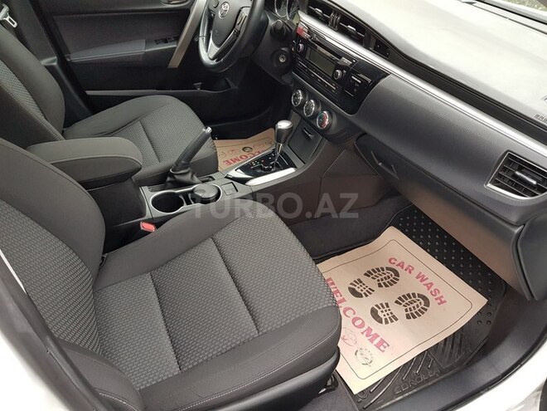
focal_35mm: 26
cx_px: 274
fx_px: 411
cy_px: 206
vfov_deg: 53.1
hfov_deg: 67.3
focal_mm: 4.2
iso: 125
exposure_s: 1/60
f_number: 1.7
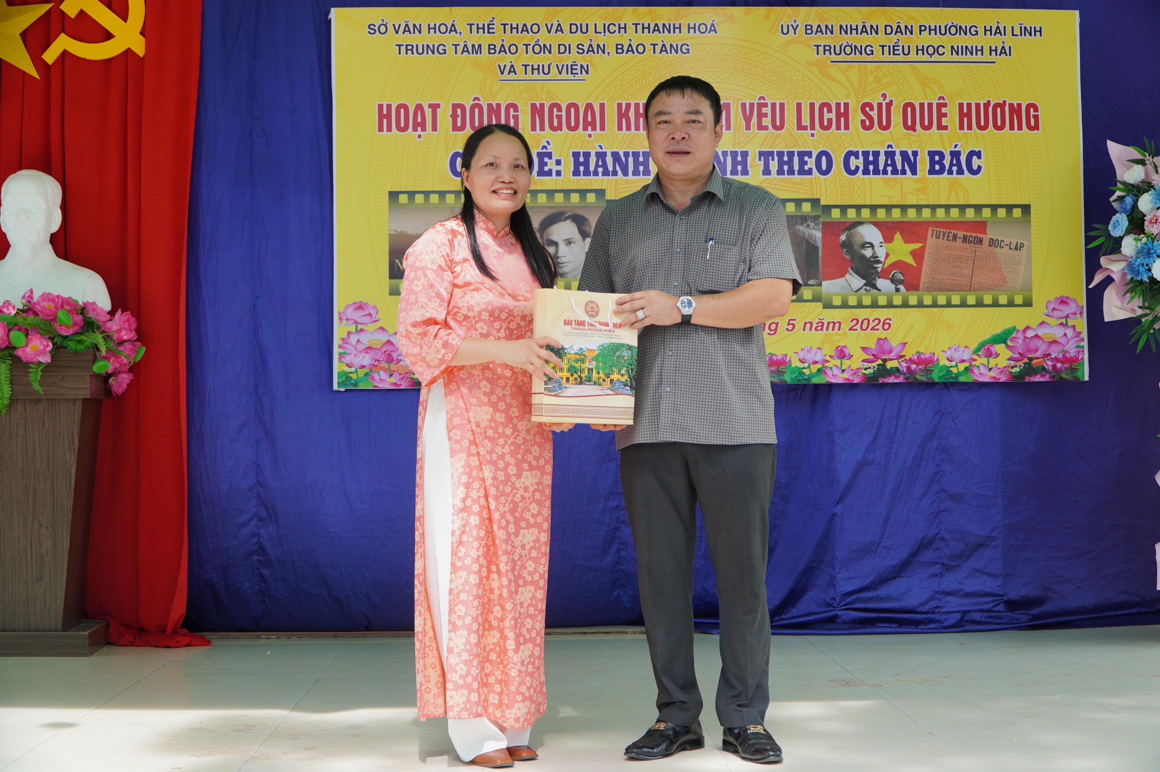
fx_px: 1642
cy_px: 386
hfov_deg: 38.9
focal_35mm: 51
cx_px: 580
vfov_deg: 26.4
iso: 100
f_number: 4.5
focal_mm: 34
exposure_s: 1/80
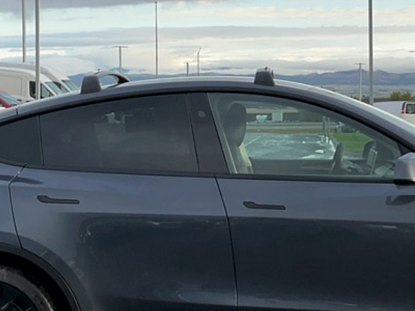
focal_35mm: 72
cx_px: 271
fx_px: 863
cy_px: 121
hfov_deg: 26.9
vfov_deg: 20.4
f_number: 1.8
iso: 25
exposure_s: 1/446
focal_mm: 3
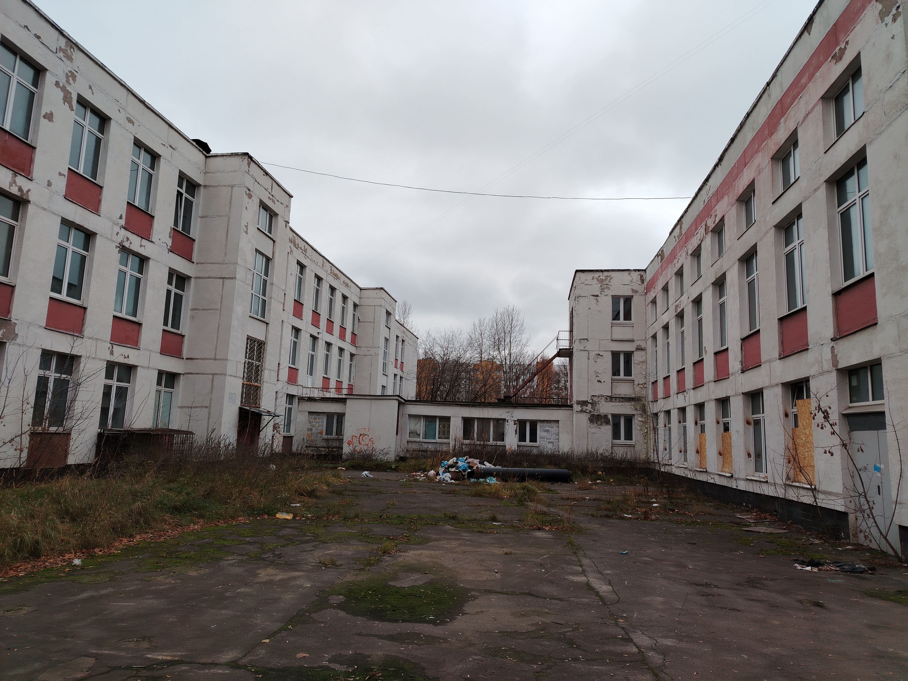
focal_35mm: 24
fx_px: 630
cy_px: 340
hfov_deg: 71.6
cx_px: 454
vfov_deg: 56.8
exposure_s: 1/100
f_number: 1.75
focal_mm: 5.25
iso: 141
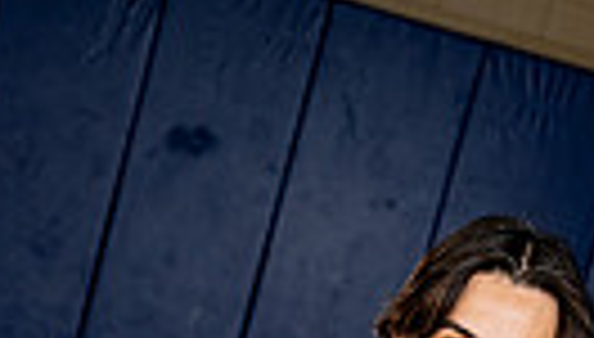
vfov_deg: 6.2
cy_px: 901
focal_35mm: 185
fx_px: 2921
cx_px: 216
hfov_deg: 11.6
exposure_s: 1/250
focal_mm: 52
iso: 160
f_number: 4
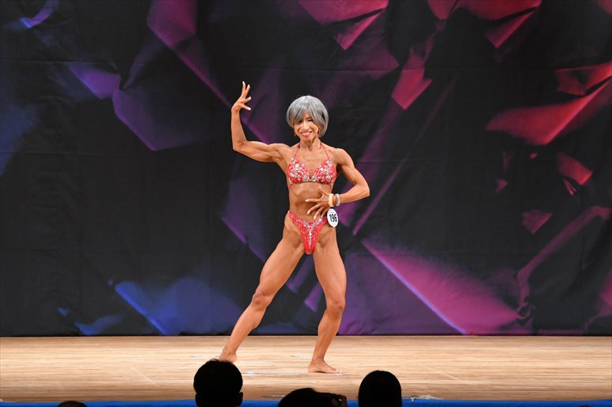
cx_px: 306
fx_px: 4078
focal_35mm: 240
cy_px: 204
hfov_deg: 8.6
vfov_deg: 5.7
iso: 3600
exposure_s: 1/400
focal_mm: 160
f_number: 5.6
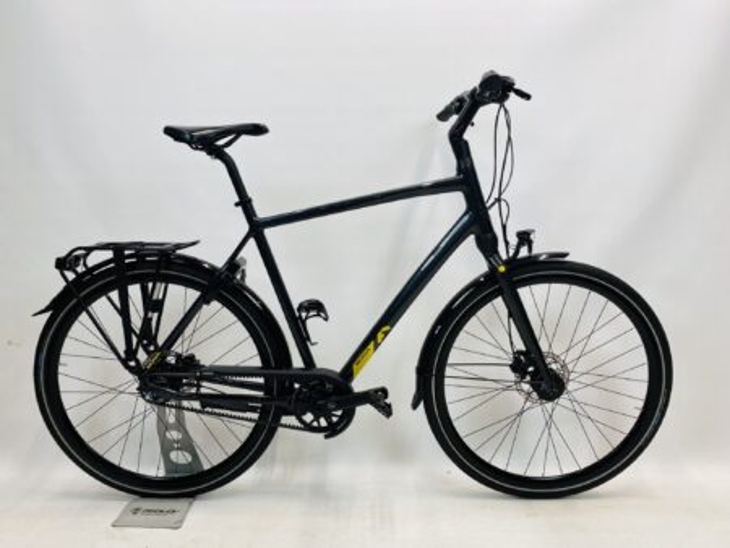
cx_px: 365
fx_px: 549
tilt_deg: -6.6
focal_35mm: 26
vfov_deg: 53.1
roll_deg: +0.3
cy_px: 274
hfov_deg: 67.3
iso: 50
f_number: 1.8
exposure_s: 1/100
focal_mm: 4.25
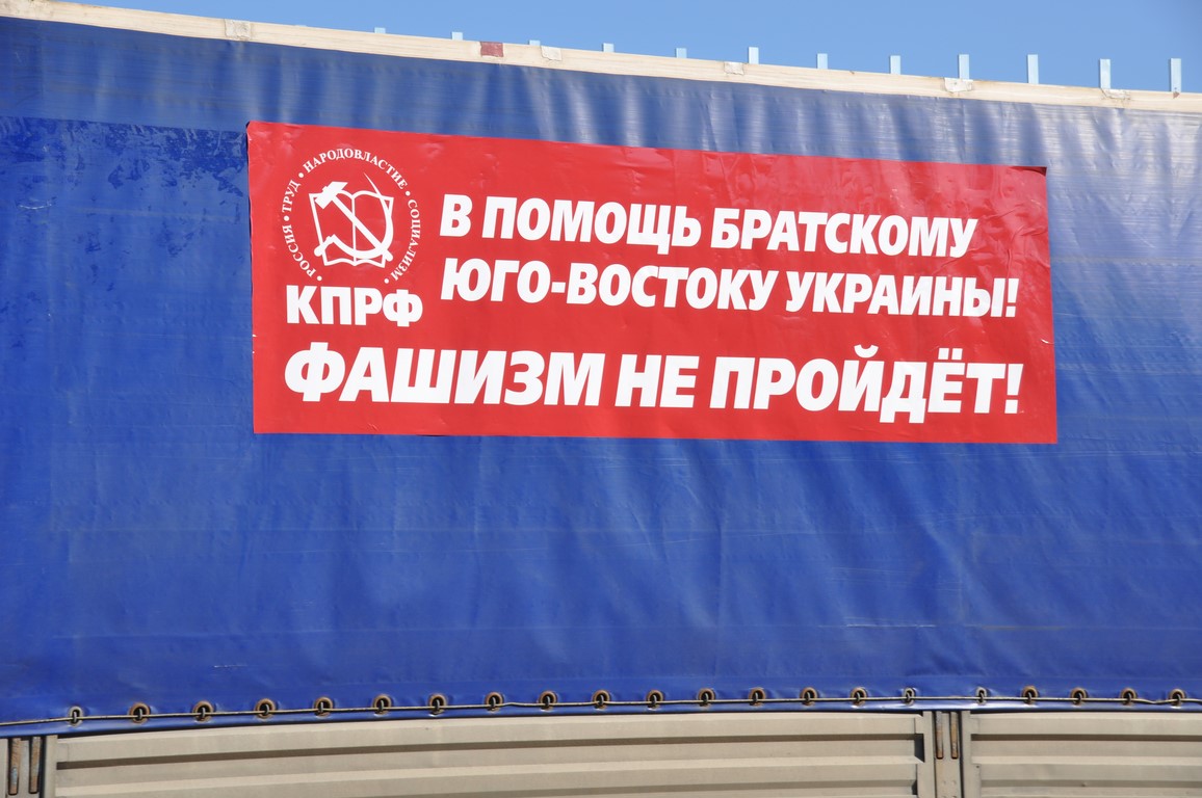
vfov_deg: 14.7
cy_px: 399
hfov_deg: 21.9
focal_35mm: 93
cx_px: 601
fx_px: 3102
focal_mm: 62
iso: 200
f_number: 9
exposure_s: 1/320
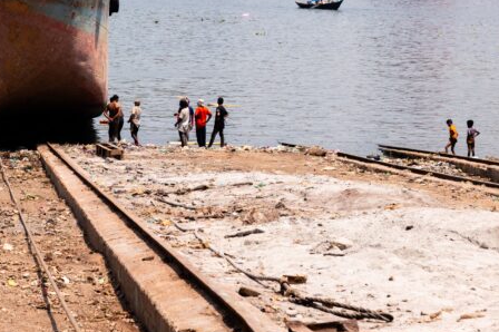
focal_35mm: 160
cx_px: -8
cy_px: -6
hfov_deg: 12.7
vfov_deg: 8.5
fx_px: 2216
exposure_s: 1/640
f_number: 5
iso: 100
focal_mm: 70
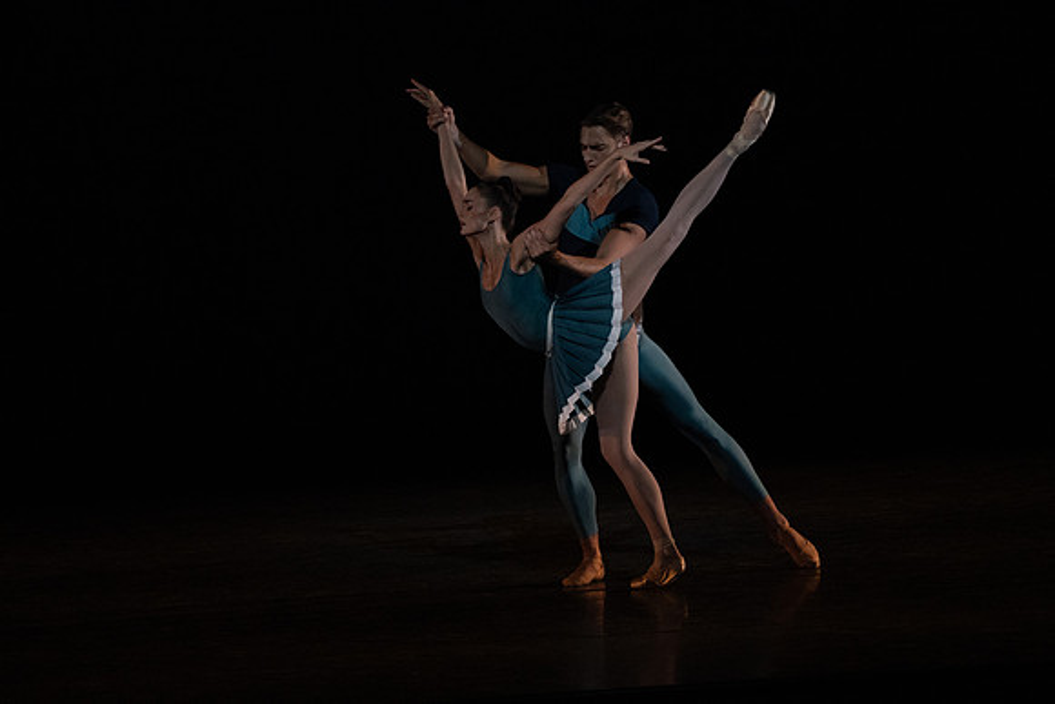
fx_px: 10317
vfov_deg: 3.9
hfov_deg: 5.9
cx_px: 528
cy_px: 352
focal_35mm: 352
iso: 8000
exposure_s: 1/320
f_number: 5.6
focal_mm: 352
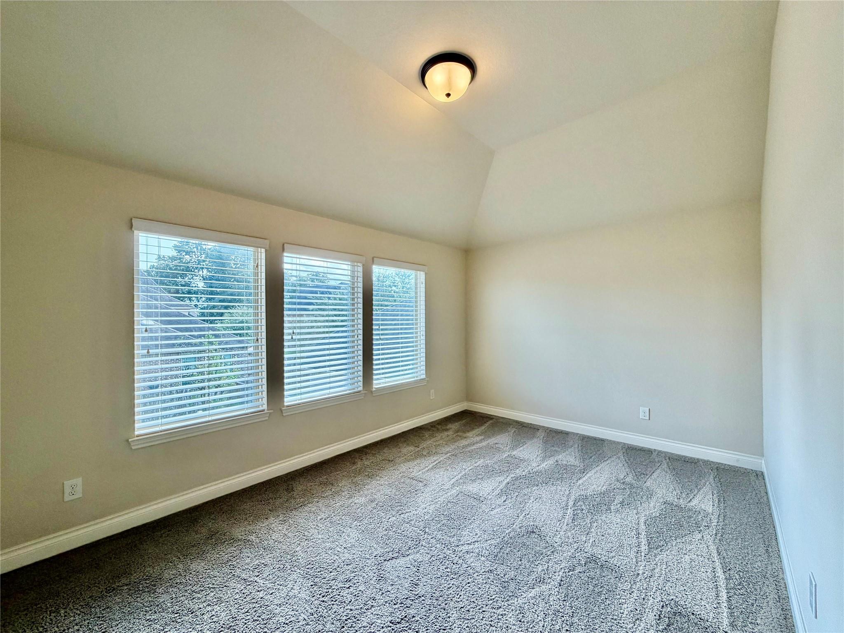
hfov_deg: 102.1
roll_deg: +0.7
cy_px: 316
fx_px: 341
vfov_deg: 85.7
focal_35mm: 14
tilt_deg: +0.6
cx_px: 422
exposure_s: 1/120
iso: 80
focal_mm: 2.22
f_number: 2.2
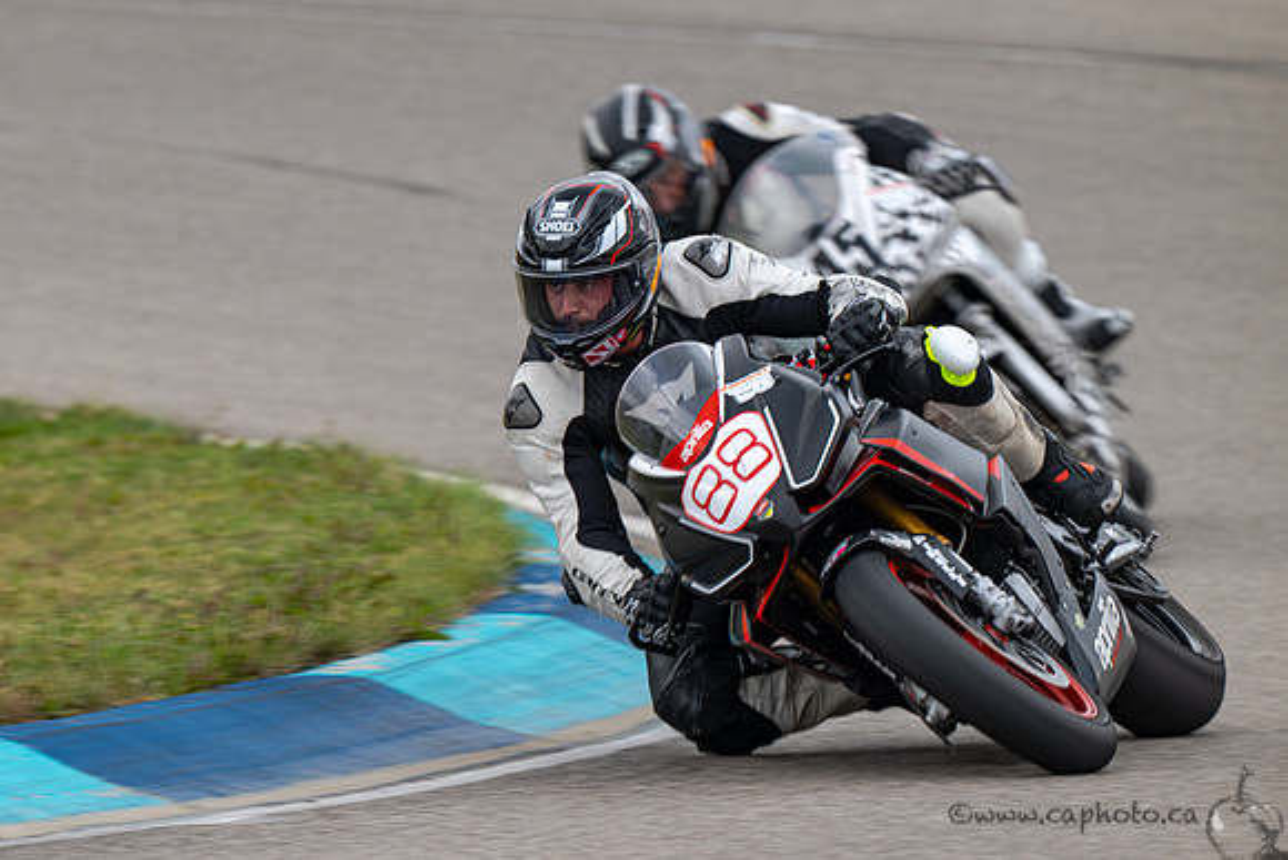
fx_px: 20985
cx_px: 517
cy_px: 515
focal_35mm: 586
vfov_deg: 2.3
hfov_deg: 3.5
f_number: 8
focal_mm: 490
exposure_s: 1/160
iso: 90
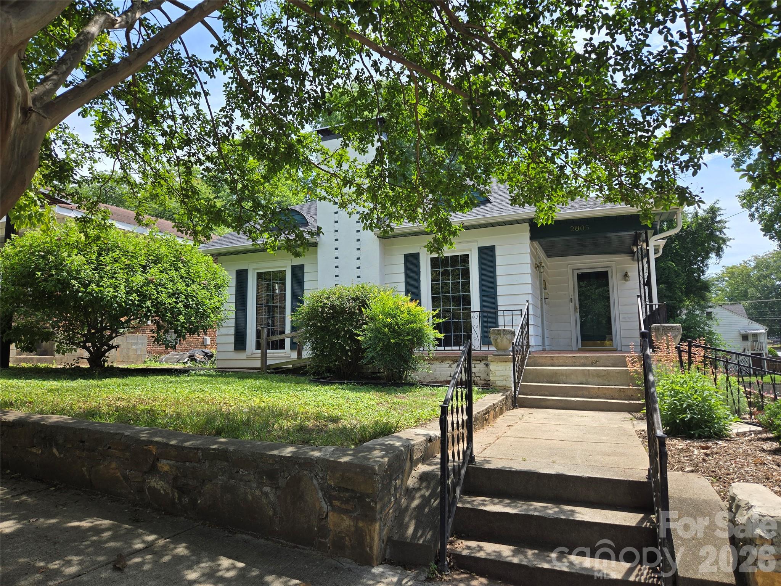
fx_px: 519
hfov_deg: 73.9
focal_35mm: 23
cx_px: 390
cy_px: 293
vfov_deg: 58.9
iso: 25
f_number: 1.8
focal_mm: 5.4
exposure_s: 1/965
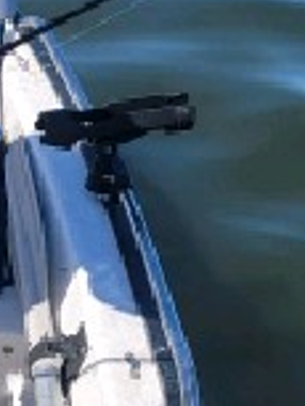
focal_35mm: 94
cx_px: -5
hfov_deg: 15.4
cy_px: 316
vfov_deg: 20.6
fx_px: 1103
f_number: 1.8
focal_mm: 6.7
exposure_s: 1/1111
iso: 16
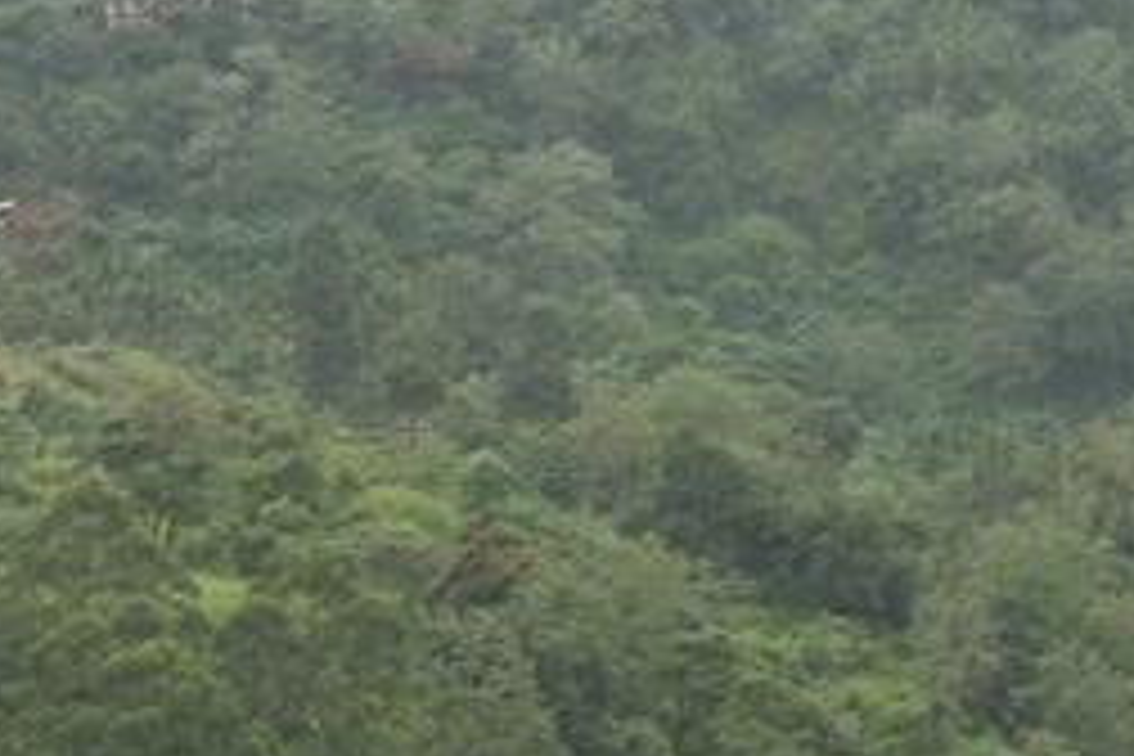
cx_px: 2300
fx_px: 7150
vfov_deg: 6.0
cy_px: 79
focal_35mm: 227
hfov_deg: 8.6
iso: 125
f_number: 5.6
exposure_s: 1/80
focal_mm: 17.9
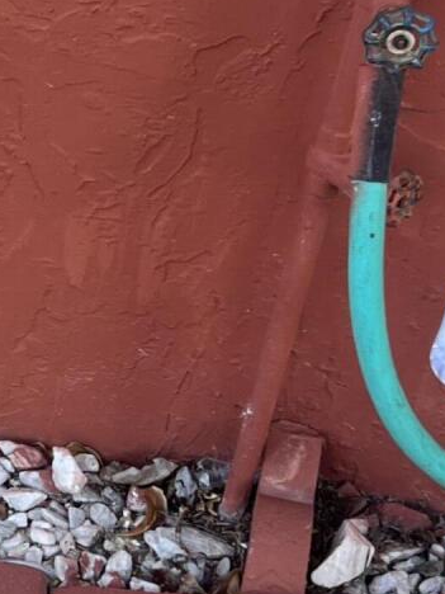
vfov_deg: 17.6
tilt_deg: -34.7
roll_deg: -2.3
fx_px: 1903
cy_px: 135
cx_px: -273
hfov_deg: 12.5
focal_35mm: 111
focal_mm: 5.7
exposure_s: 1/141
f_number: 1.5
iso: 32
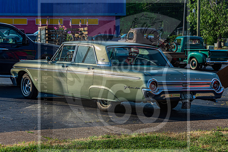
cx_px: 114
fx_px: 596
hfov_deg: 21.7
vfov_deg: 14.6
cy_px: 76
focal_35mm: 94
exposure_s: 1/400
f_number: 10
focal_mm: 60
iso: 100
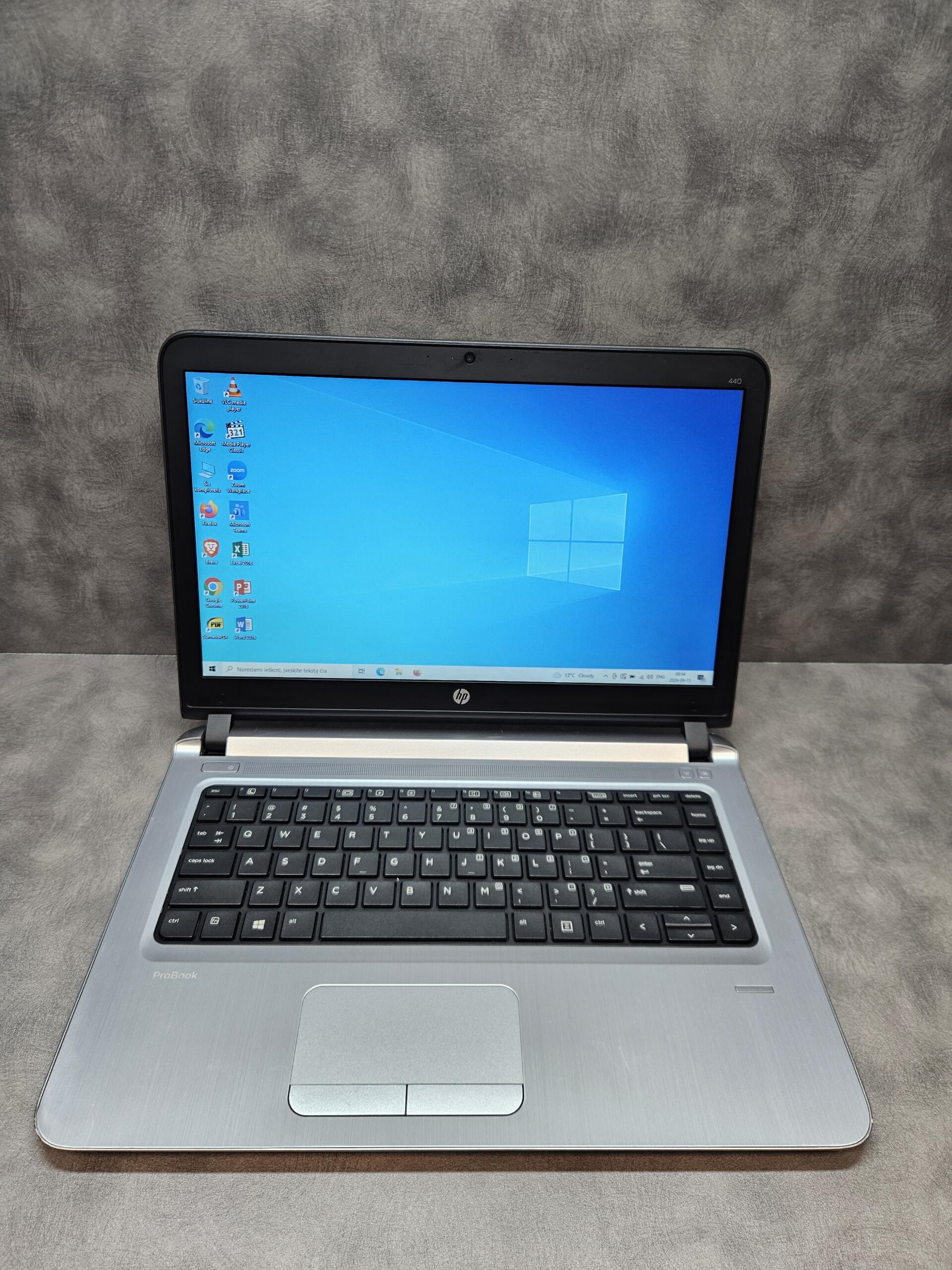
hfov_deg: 58.9
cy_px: 635
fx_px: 843
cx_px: 476
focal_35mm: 23
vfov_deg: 73.9
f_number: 1.8
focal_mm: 5.4
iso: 160
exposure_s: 1/180
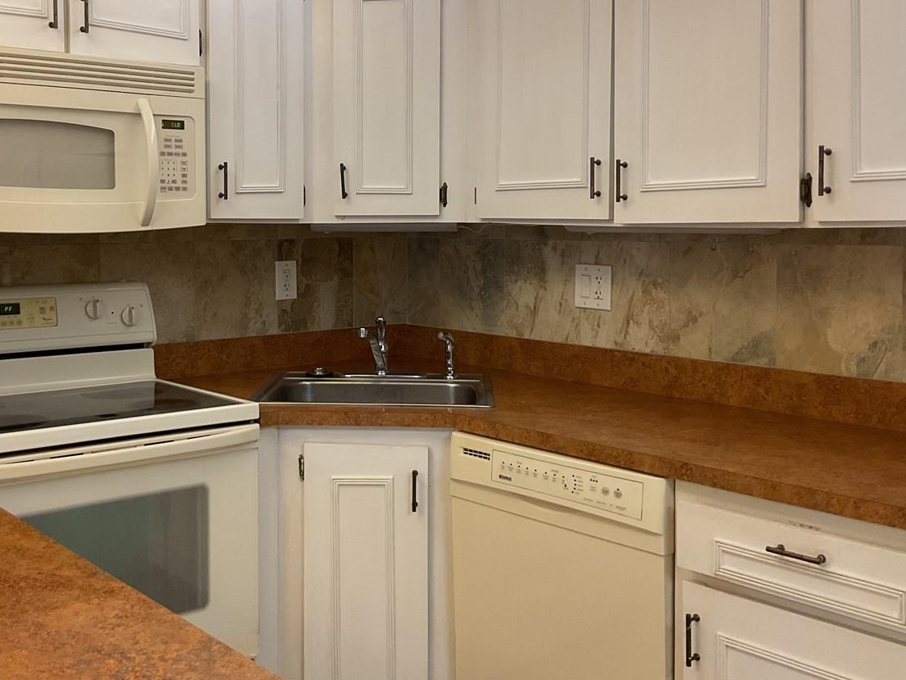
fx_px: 1099
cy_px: 255
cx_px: 333
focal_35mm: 42
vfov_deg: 34.2
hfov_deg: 44.4
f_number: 1.8
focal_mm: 3
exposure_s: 1/60
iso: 64
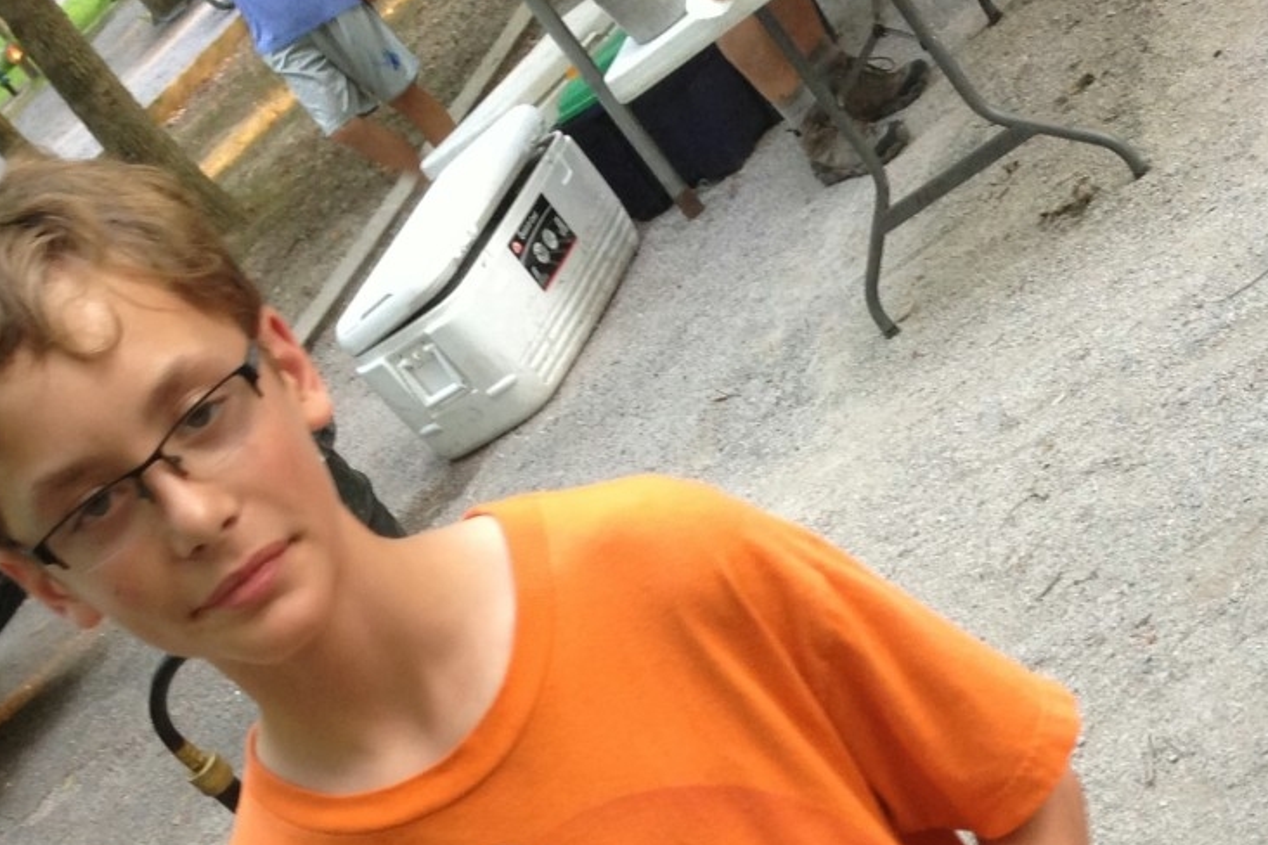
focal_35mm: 75
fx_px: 2641
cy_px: 992
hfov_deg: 26.8
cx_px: 894
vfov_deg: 17.4
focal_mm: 4.13
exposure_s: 1/20
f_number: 2.4
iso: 100
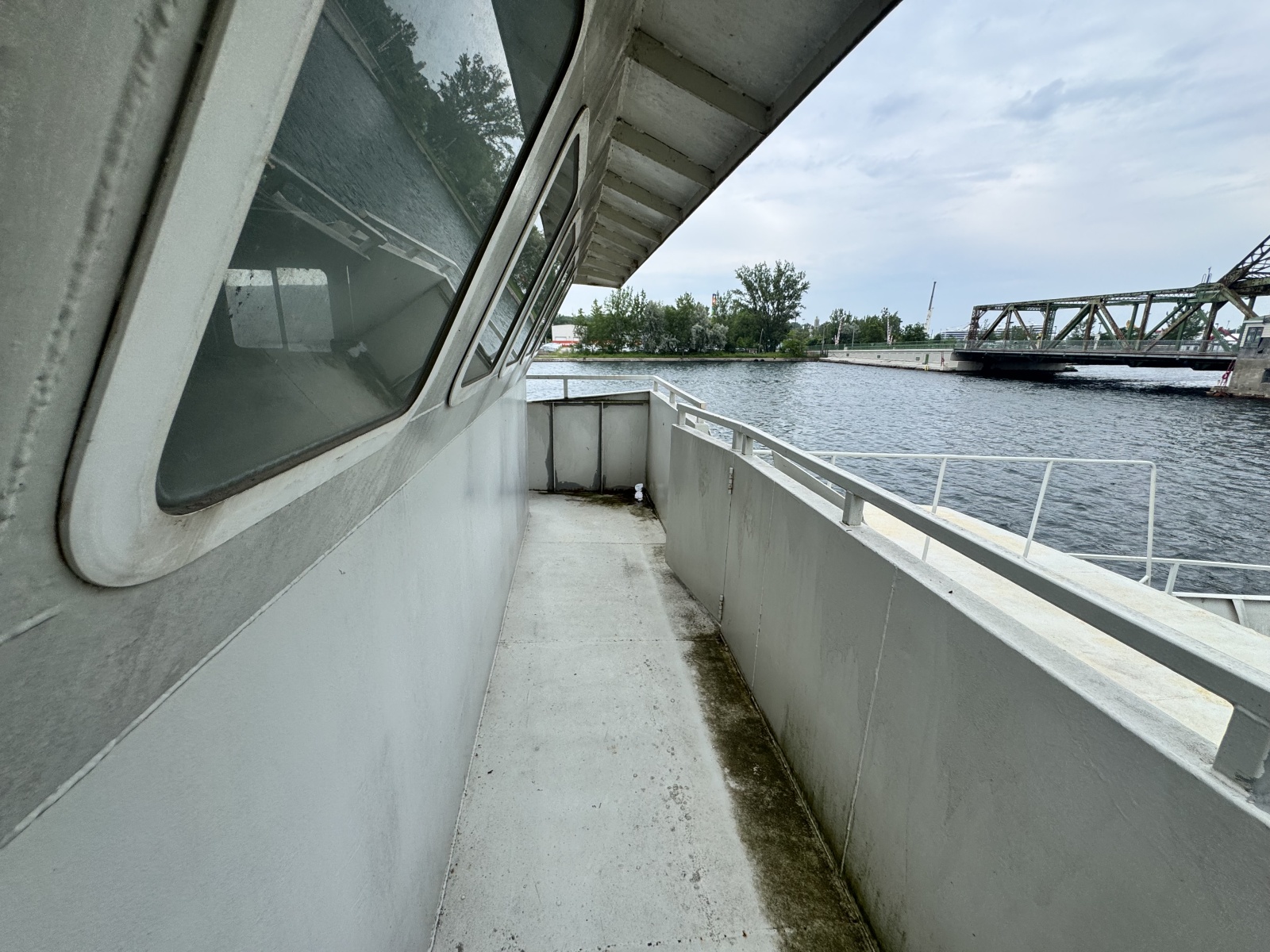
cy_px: 476
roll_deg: -1.9
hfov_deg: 102.1
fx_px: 514
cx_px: 635
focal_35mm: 14
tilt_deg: -14.8
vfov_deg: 85.7
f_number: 2.2
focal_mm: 2.22
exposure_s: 1/687
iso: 40
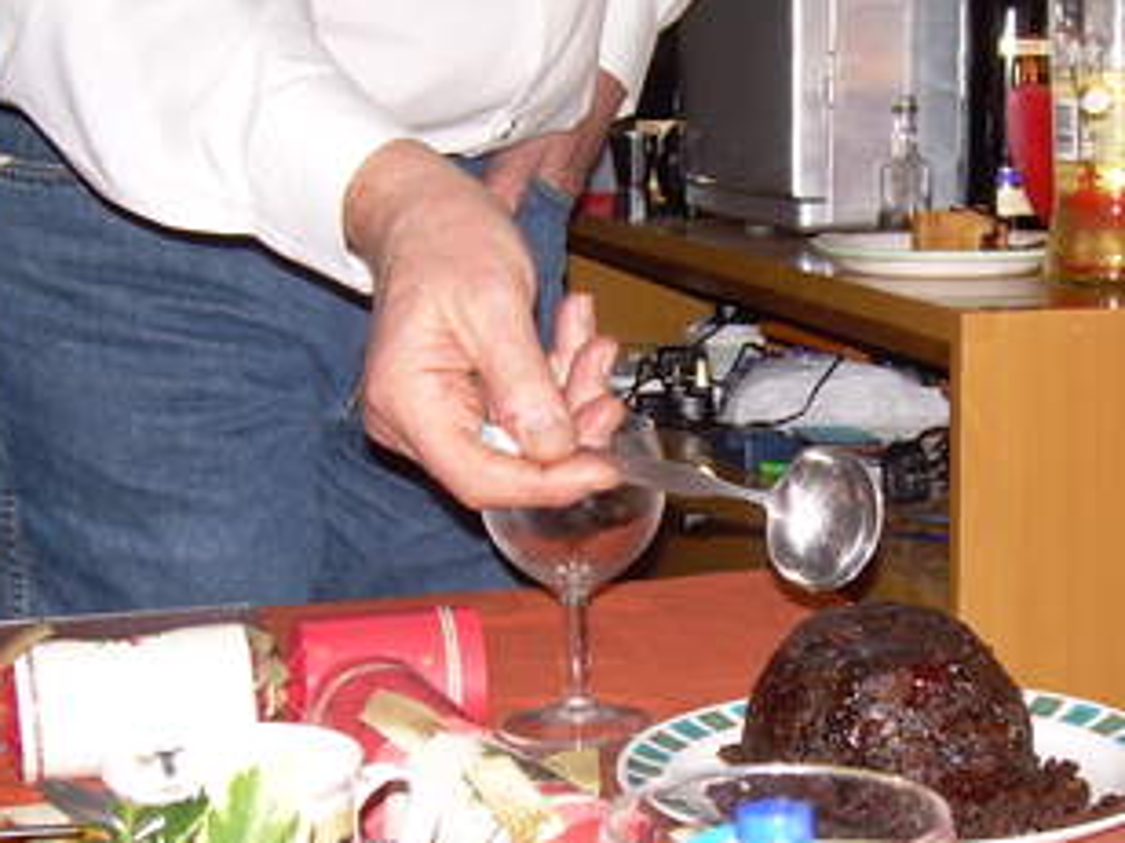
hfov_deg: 24.3
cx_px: 891
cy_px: 489
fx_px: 2567
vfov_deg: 18.7
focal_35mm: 79
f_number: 2.8
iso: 59
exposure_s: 1/60
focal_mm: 6.3
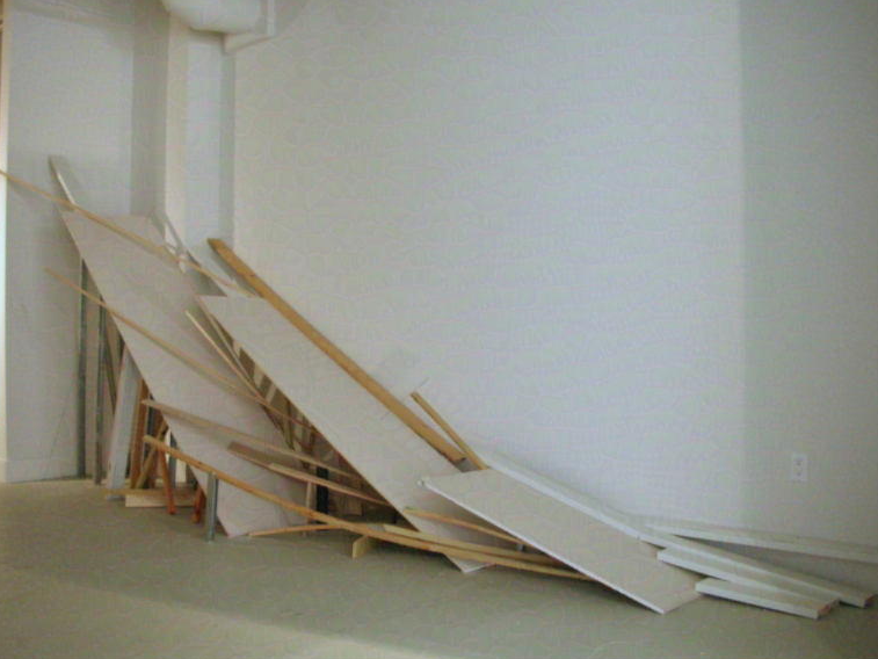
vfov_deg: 38.7
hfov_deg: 50.1
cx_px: 422
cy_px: 317
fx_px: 939
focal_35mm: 37
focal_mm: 5.8
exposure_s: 1/3.33
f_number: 3
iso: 200
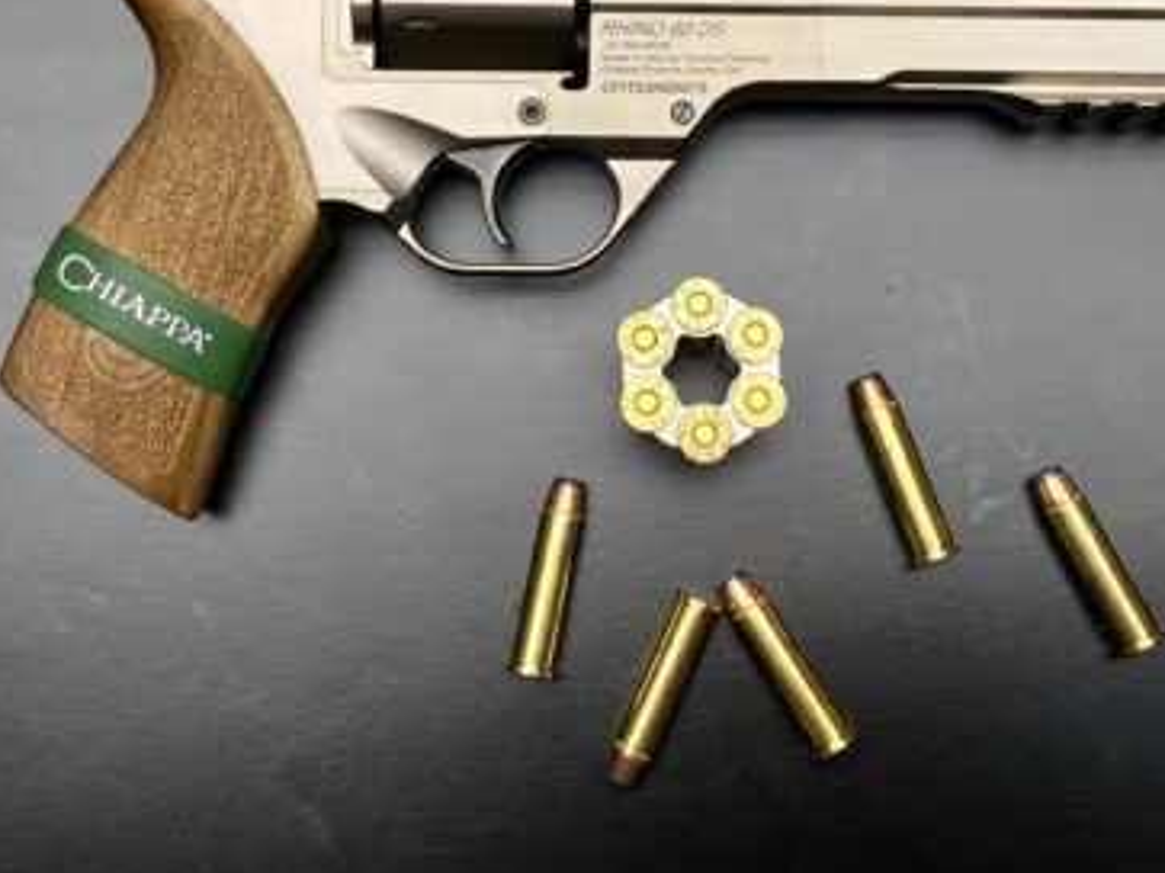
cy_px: 119
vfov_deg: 25.8
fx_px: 1850
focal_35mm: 55
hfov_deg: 34.9
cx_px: 680
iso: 32
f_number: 1.8
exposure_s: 1/147
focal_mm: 4.25
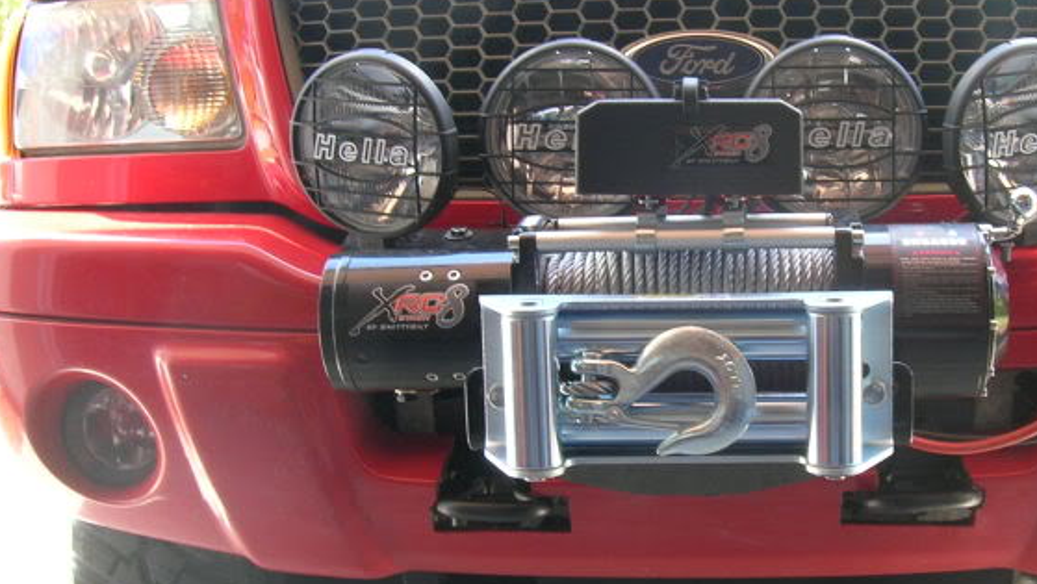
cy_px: 276
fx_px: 1458
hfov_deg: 38.7
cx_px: 690
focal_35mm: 53
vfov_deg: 22.7
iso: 50
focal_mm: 5.7
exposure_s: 1/20.5
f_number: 4.9
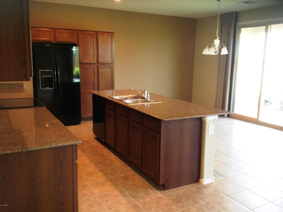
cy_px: 106
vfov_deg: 40.6
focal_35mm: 35
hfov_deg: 52.7
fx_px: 286
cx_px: 142
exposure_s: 1/15
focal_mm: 4.28
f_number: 2.4
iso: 100
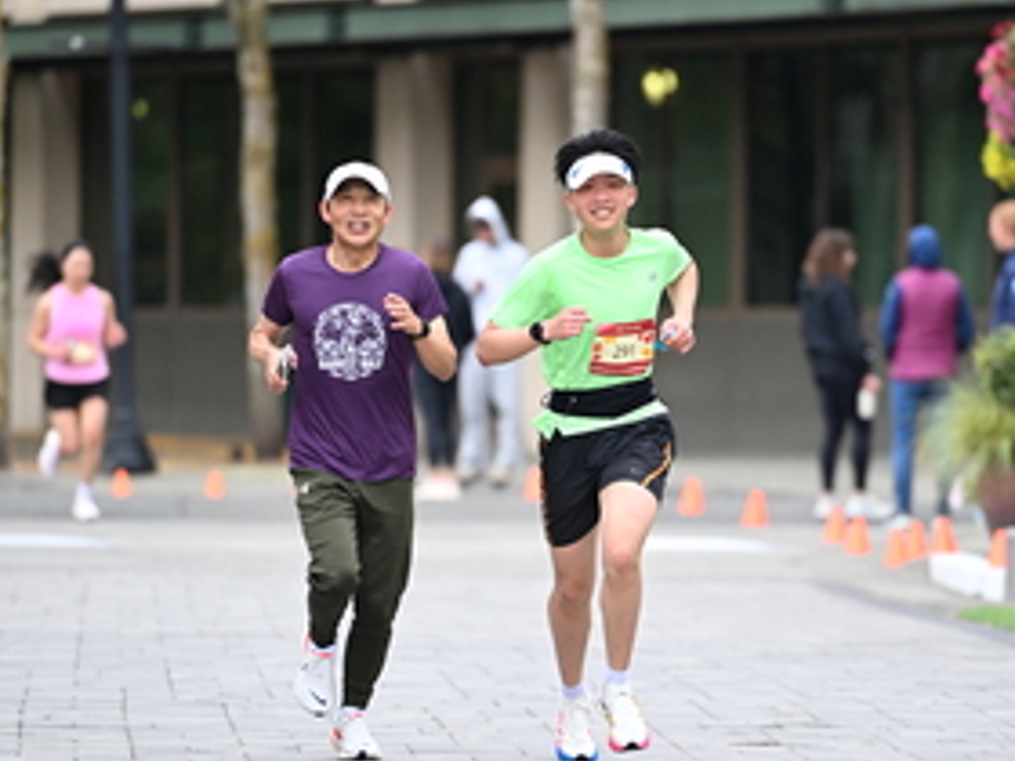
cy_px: 428
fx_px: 11084
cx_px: 567
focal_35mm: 378
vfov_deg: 3.9
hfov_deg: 5.2
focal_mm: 200
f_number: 2.8
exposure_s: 1/1250
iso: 1000
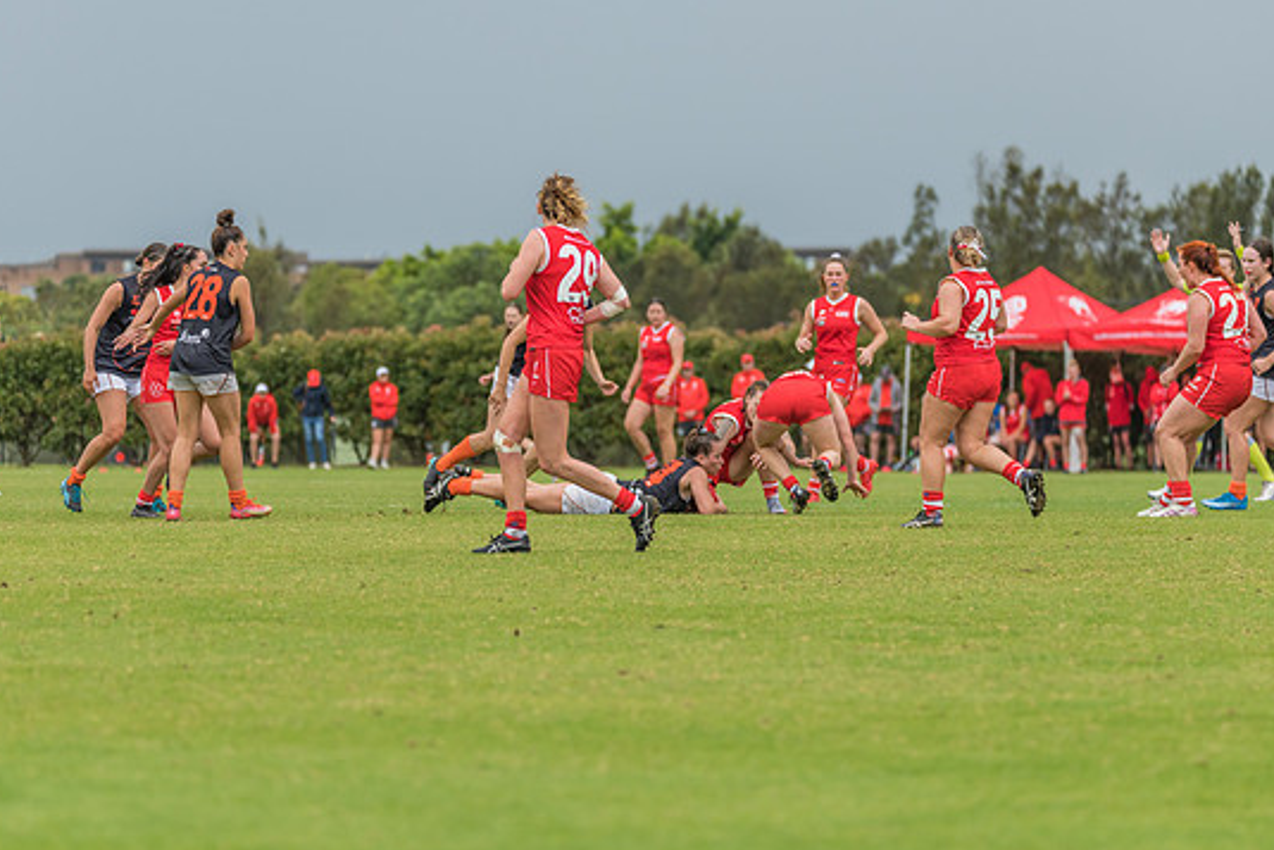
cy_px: 420
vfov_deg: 4.9
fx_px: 9982
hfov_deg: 7.3
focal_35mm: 282
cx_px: 598
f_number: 5.6
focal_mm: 260
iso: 500
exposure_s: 1/1250
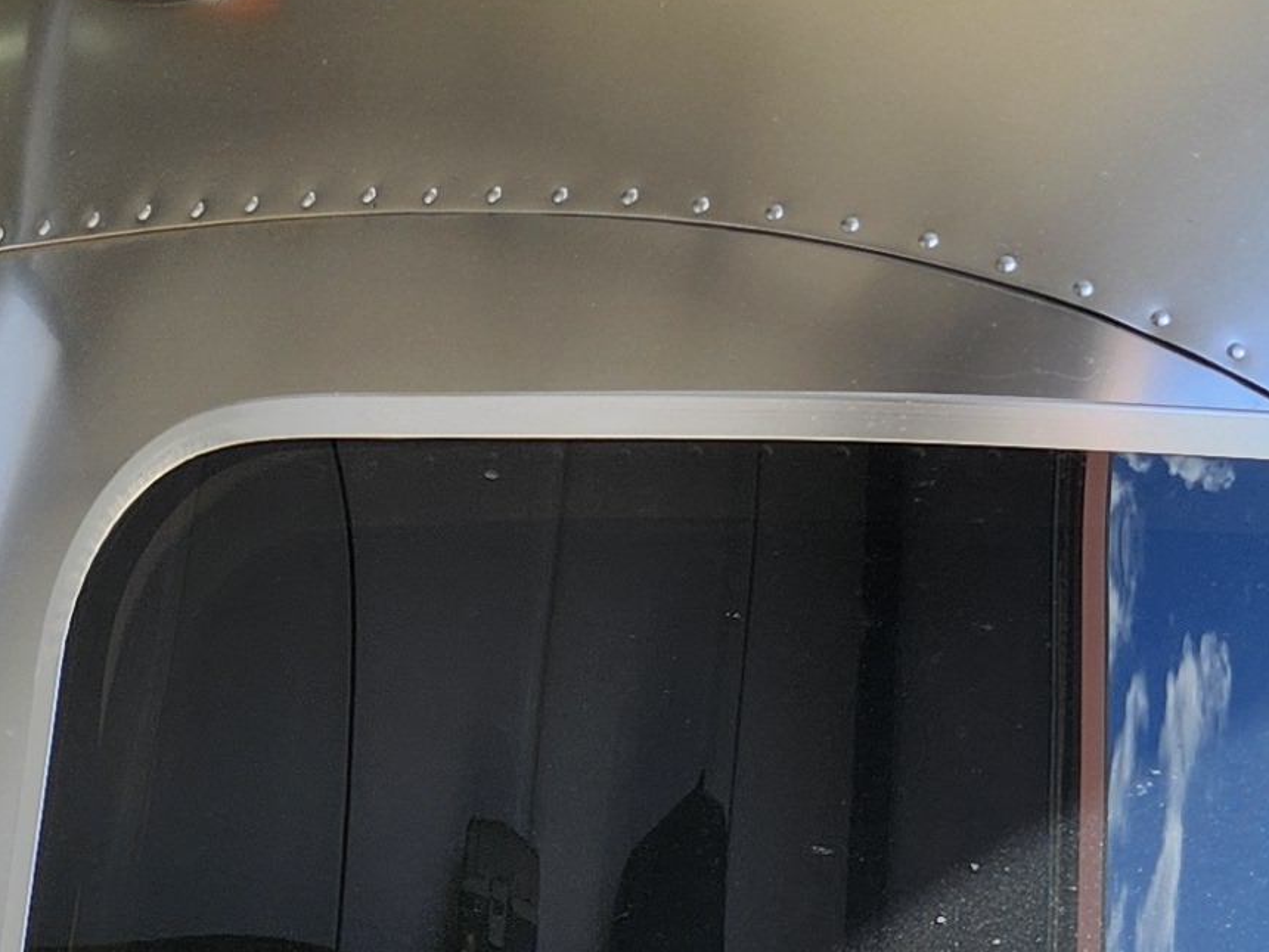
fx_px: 3923
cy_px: 1725
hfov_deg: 17.9
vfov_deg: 12.6
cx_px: -3
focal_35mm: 107
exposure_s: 1/375
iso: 25
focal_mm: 5.54
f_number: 1.8
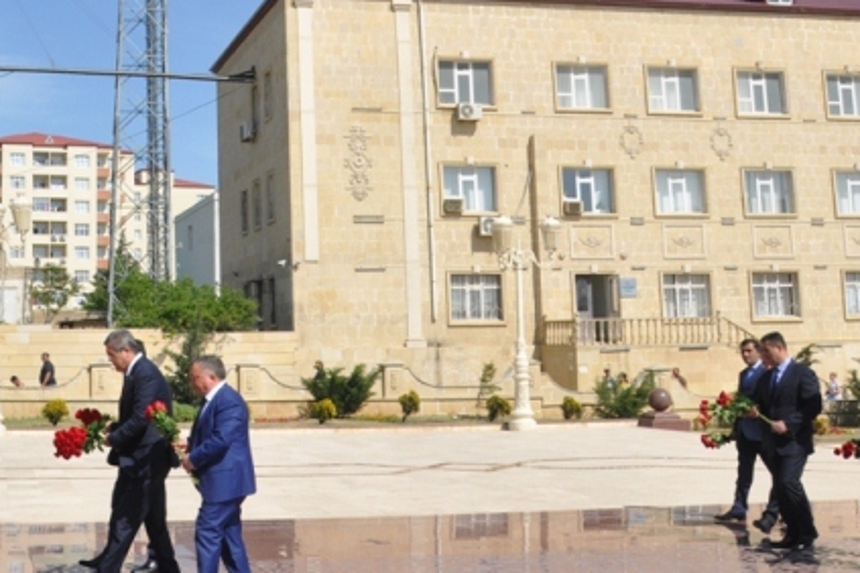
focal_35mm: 51
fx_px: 1218
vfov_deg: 26.0
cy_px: 117
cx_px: 128
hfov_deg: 37.0
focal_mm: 18
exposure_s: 1/400
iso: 200
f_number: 10
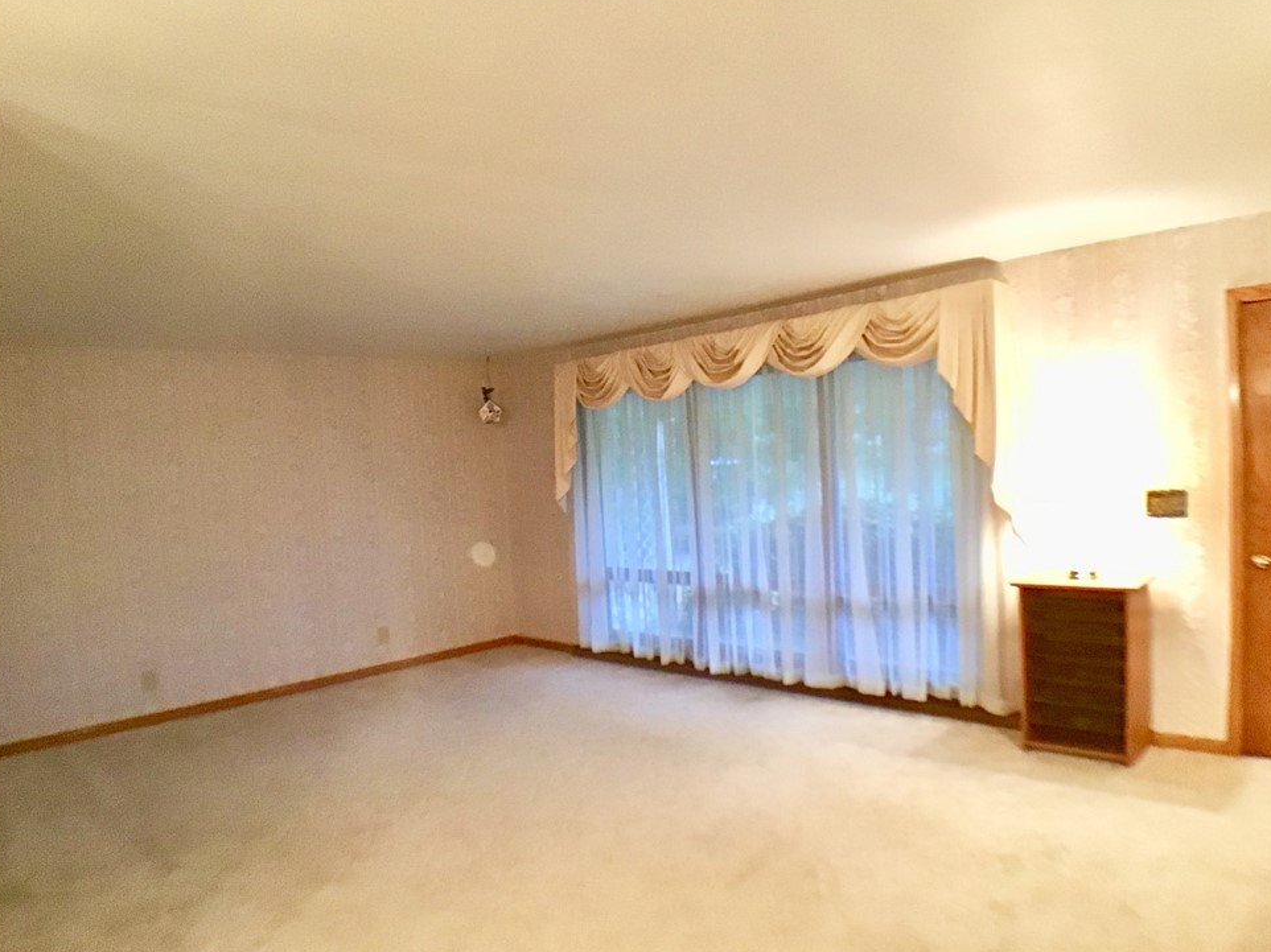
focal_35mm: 33
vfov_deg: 42.9
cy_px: 490
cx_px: 663
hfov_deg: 55.3
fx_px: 1211
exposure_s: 1/15
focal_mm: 3.3
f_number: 2.4
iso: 320
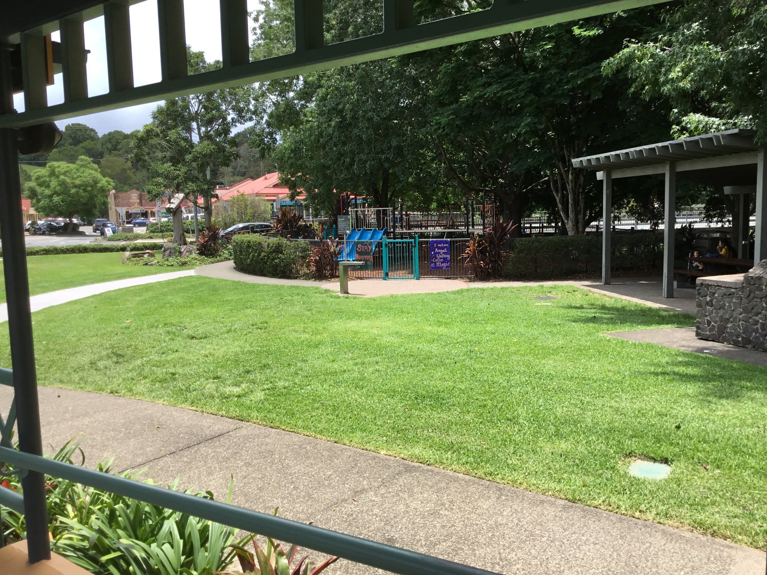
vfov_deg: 45.4
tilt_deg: -6.5
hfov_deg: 58.4
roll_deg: +0.8
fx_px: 687
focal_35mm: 31
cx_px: 384
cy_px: 288
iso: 25
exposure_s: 1/691
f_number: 2.4
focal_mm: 3.3
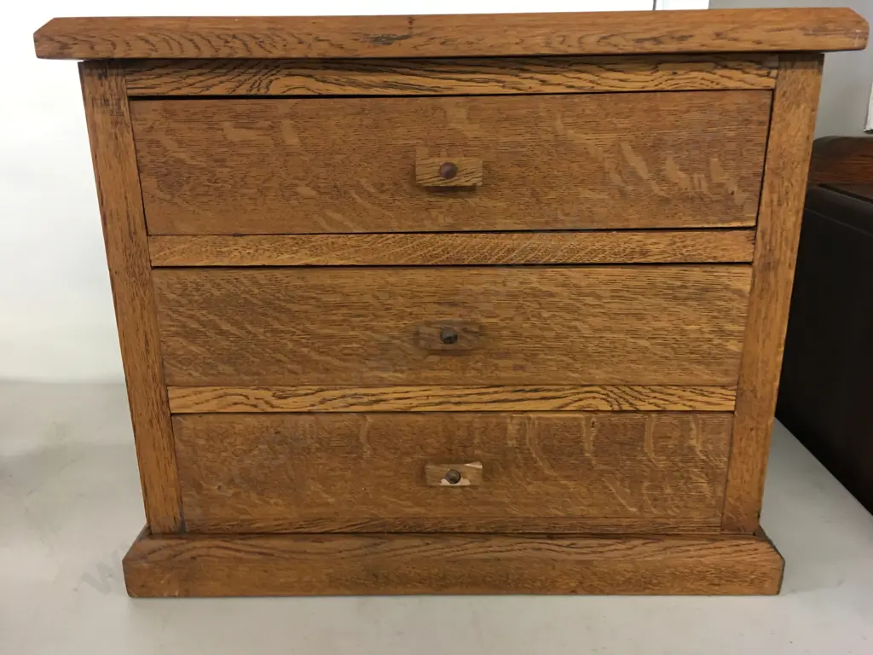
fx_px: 731
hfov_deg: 61.7
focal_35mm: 29
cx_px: 436
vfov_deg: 48.2
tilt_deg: -16.5
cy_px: 328
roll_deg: -1.1
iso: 80
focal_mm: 4.15
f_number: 2.2
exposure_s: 1/17
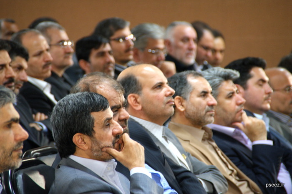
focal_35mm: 315
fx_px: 2554
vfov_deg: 4.4
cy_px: 97
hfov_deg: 6.5
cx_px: 146
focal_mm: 210
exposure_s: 1/10
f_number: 6.3
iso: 400
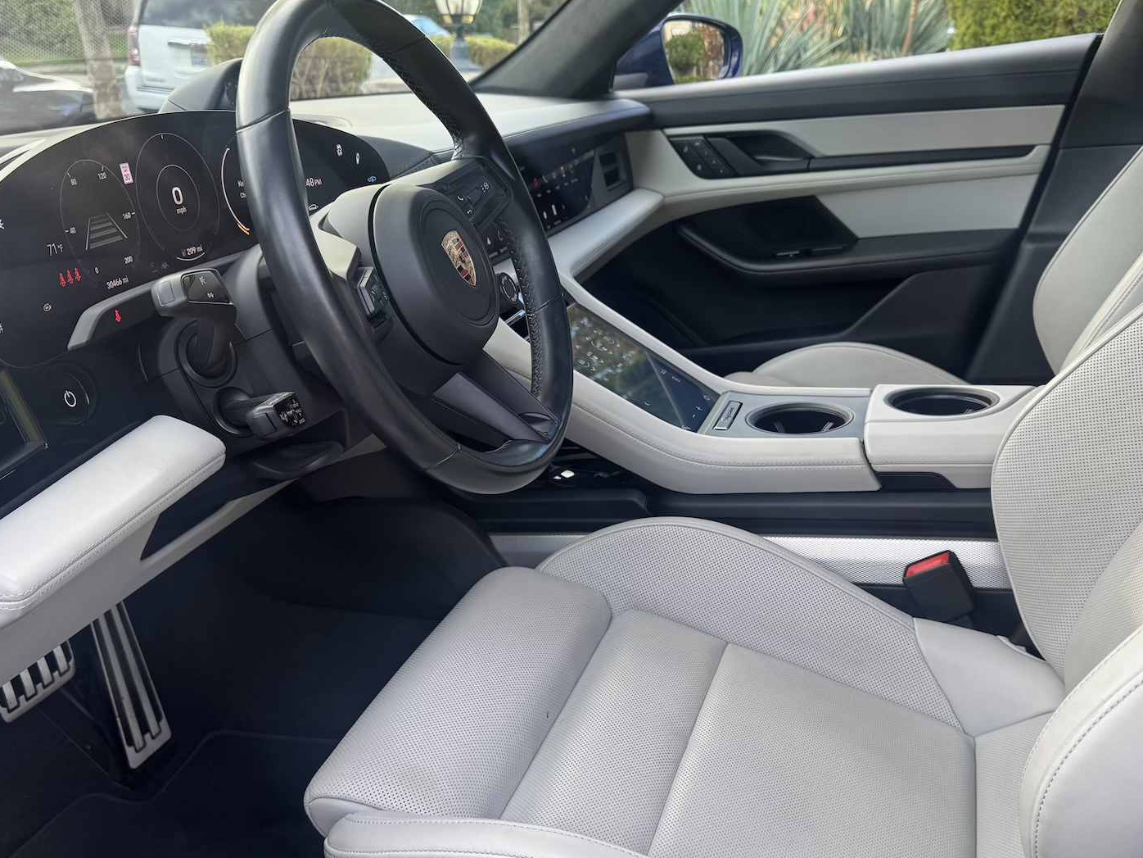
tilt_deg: -22.2
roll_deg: -1.2
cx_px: 633
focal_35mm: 33
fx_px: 1090
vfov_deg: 42.8
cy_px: 491
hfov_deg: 55.2
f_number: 1.78
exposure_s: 1/121
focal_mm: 6.76
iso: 50
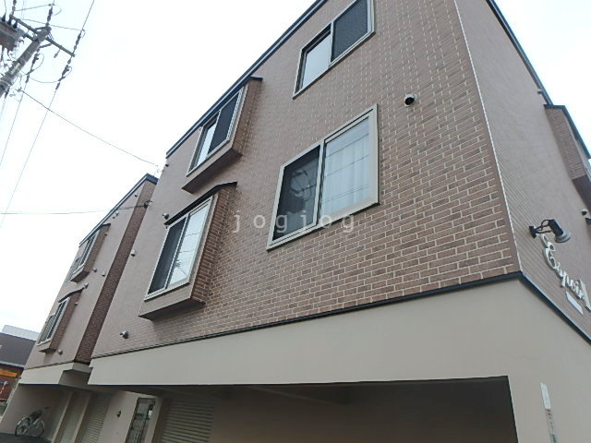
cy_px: 222
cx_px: 296
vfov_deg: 63.4
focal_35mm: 21
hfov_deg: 79.0
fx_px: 359
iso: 125
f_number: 6
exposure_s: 1/400
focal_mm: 3.7
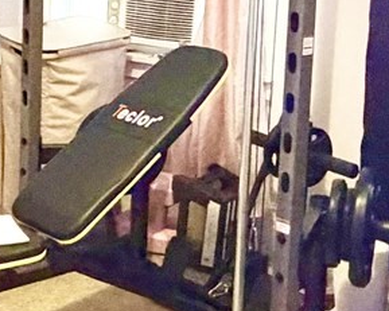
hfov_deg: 19.7
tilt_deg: -5.2
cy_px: -16
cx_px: 131
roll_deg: -2.4
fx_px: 1116
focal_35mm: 97
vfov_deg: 15.5
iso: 1250
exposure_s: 1/40
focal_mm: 2.22
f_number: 2.2
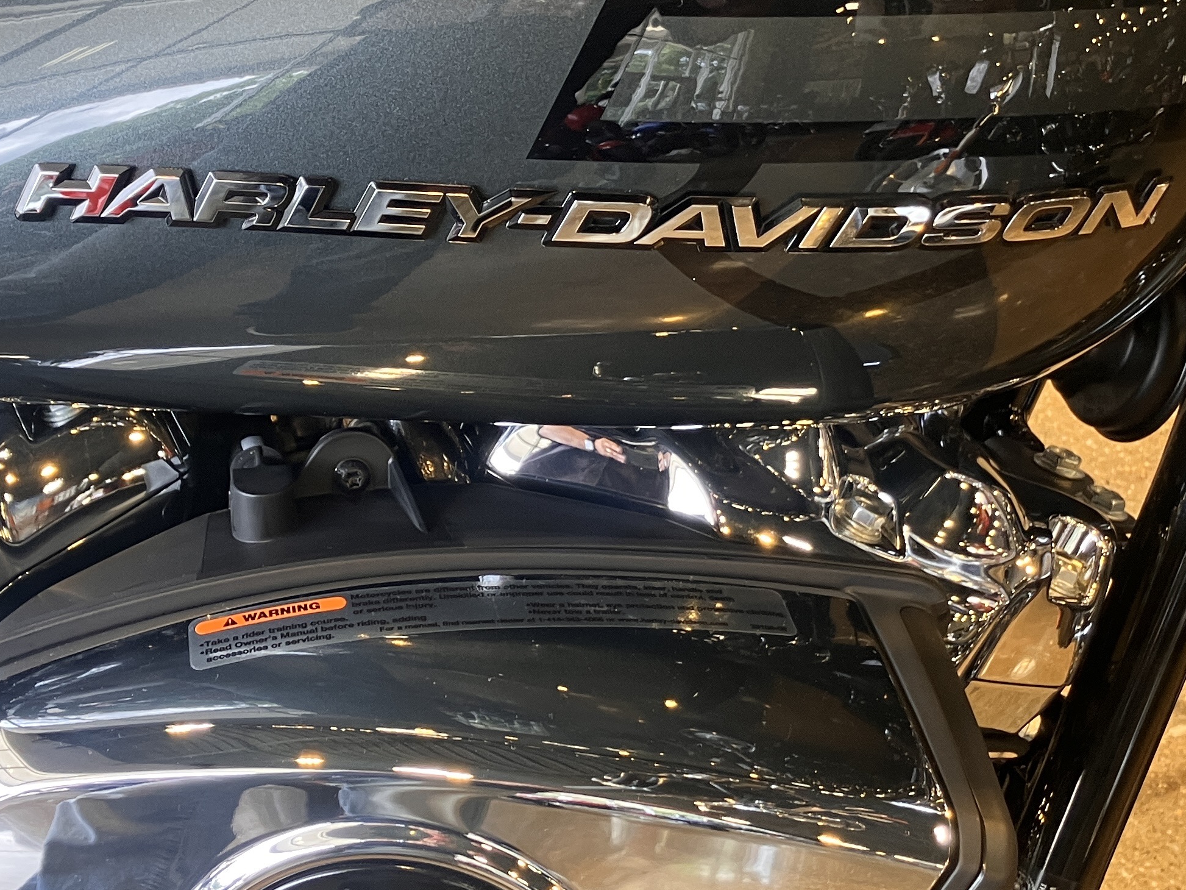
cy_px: 424
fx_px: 1987
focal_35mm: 58
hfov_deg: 33.2
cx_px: 498
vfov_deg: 25.2
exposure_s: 1/60
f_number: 1.8
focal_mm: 3.99
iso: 64
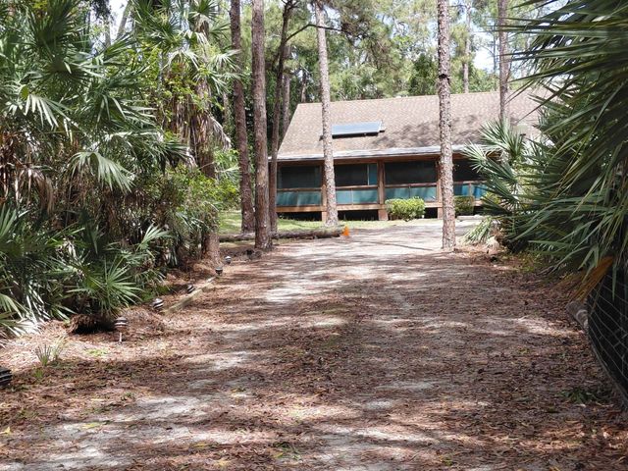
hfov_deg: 69.4
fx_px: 454
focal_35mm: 25
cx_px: 314
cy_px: 236
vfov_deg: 54.9
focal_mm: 4.69
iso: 32
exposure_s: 1/539
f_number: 1.8
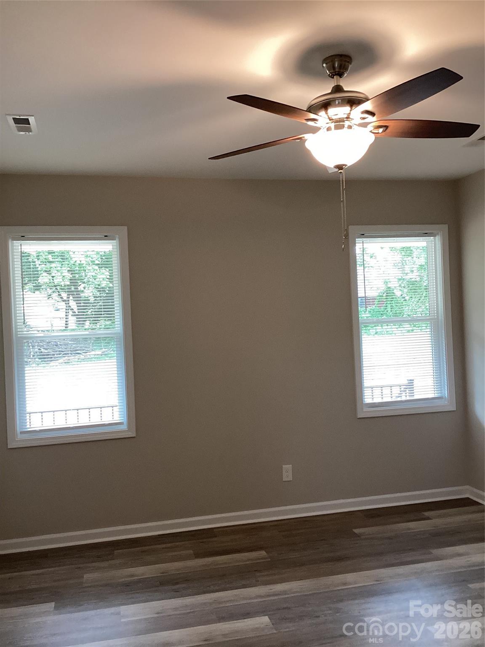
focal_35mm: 31
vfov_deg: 58.4
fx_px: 579
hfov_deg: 45.4
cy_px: 324
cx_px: 242
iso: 200
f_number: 2.4
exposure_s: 1/60
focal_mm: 3.3
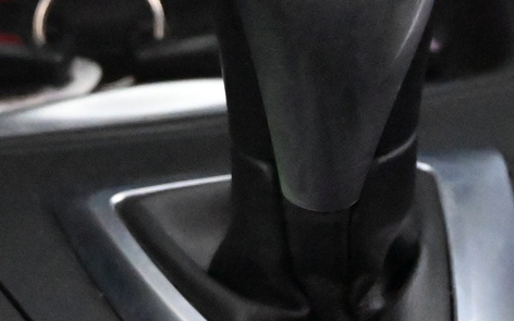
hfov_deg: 12.3
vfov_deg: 7.7
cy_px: 16
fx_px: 2390
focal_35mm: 171
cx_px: 320
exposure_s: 1/50
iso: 18000
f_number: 5
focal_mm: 32.5
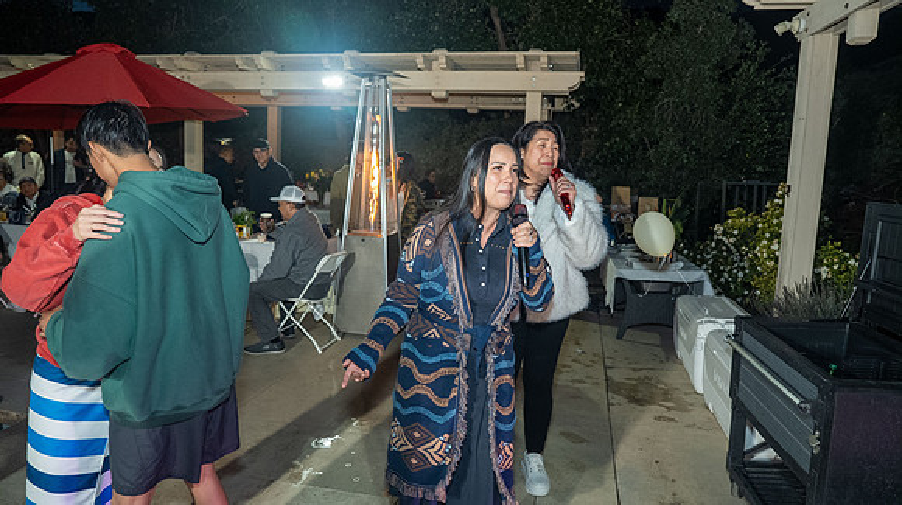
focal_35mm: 25
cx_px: 451
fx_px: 601
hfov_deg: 73.8
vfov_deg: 45.6
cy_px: 252
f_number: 2.8
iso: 1600
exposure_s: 1/160
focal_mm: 24
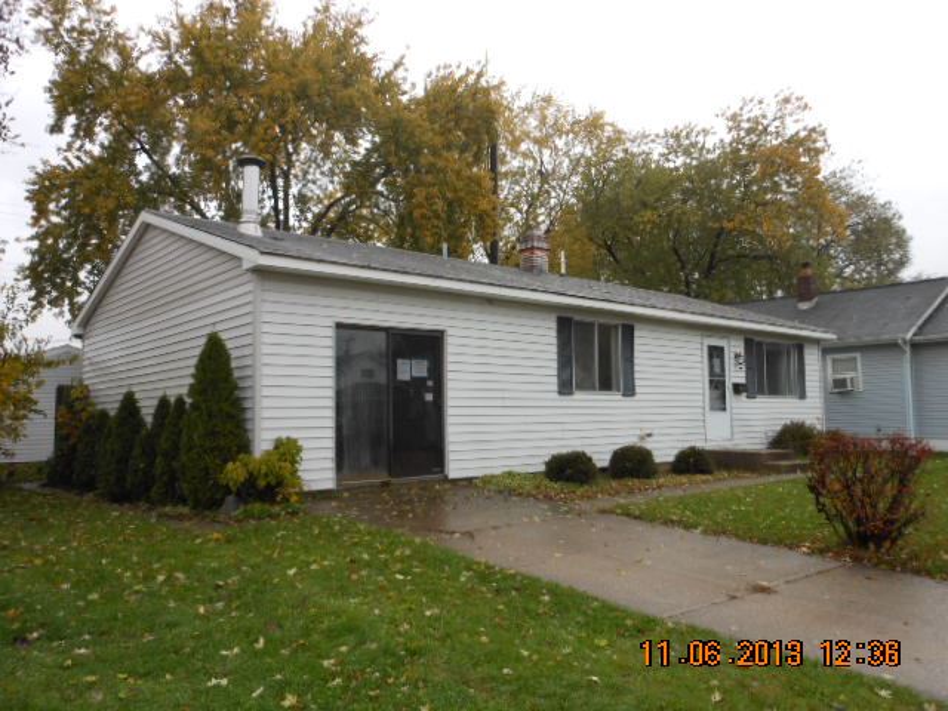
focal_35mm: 28
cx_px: 474
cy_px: 356
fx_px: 767
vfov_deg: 49.7
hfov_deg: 63.4
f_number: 3.7
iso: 80
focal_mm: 5
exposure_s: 1/60
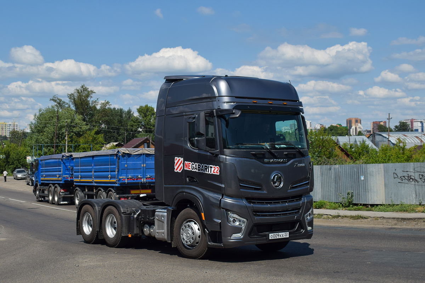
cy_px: 142
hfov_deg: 46.4
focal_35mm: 42
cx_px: 212
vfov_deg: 31.9
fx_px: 496
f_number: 6.3
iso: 100
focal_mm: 28
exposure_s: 1/800
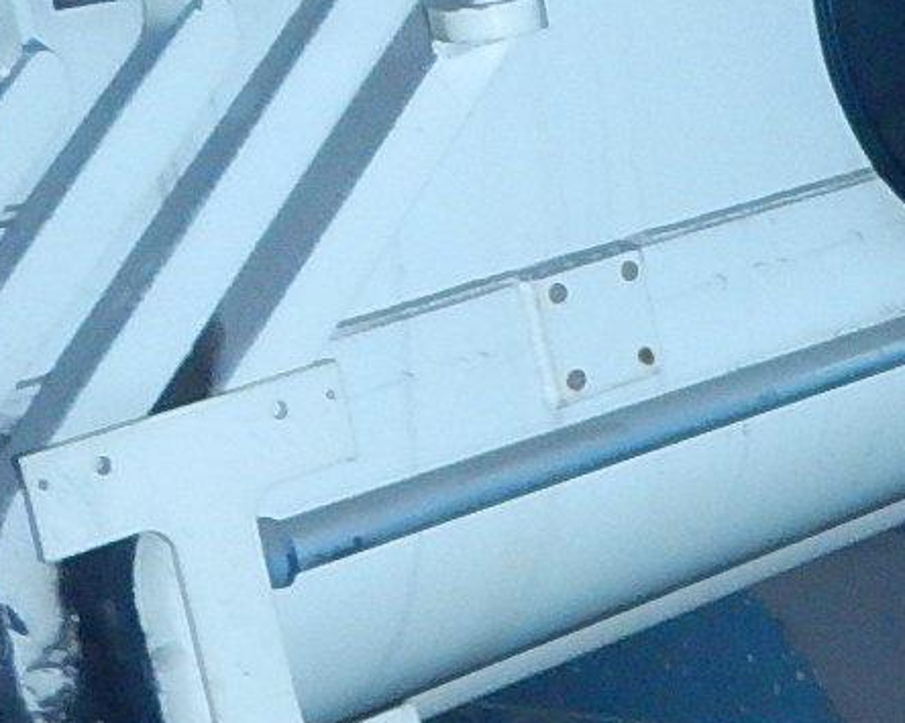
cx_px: 1806
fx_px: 3213
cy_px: 426
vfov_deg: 12.8
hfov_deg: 13.7
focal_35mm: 120
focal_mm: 4.3
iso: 280
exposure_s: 1/30
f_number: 2.8
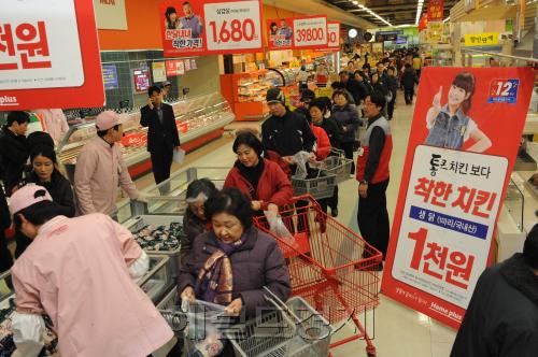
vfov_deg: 37.8
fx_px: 522
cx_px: 269
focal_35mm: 35
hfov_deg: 54.5
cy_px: 178
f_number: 10
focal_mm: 35
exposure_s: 1/160
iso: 6400
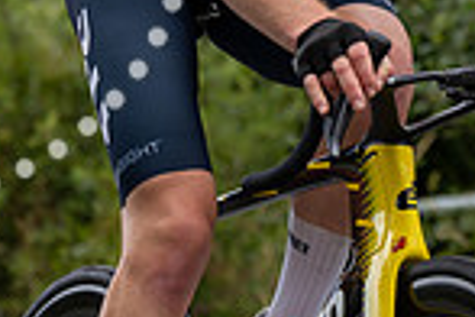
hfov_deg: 4.7
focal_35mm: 439
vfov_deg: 3.1
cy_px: -270
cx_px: 397
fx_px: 5792
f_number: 4
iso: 250
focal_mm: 111
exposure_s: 1/1250
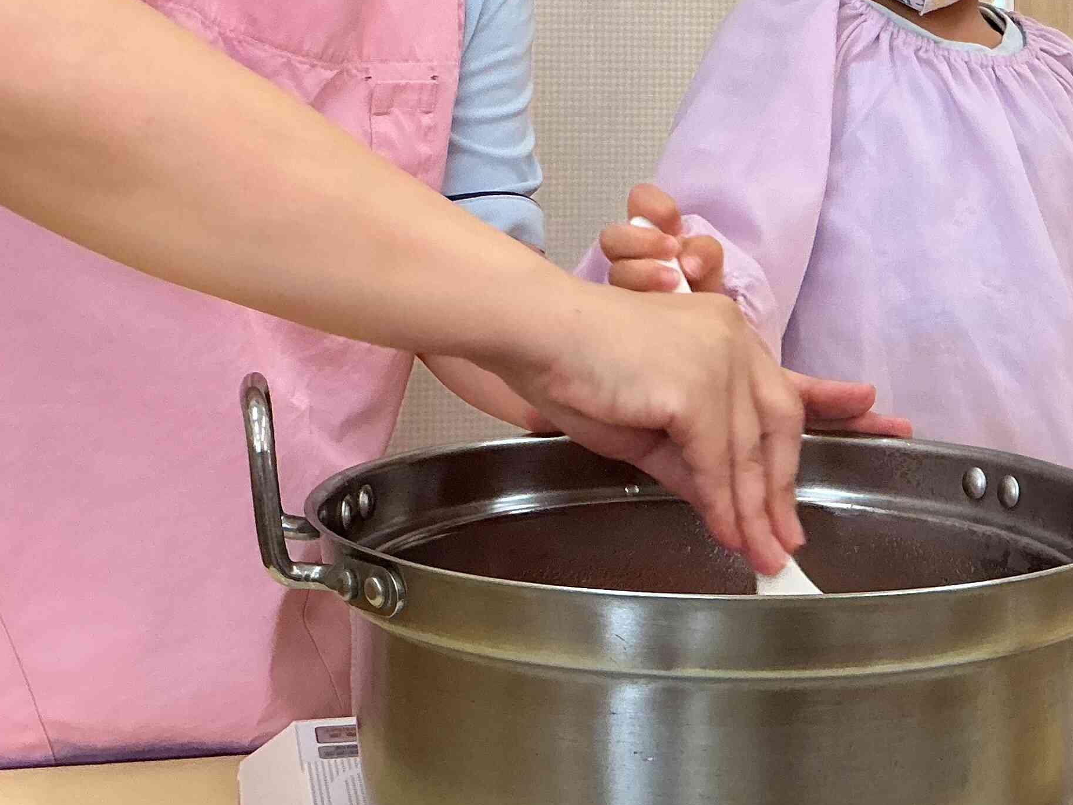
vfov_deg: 22.2
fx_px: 1984
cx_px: 709
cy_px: 37
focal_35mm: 64
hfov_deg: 30.1
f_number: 1.8
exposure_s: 1/100
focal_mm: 3
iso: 64
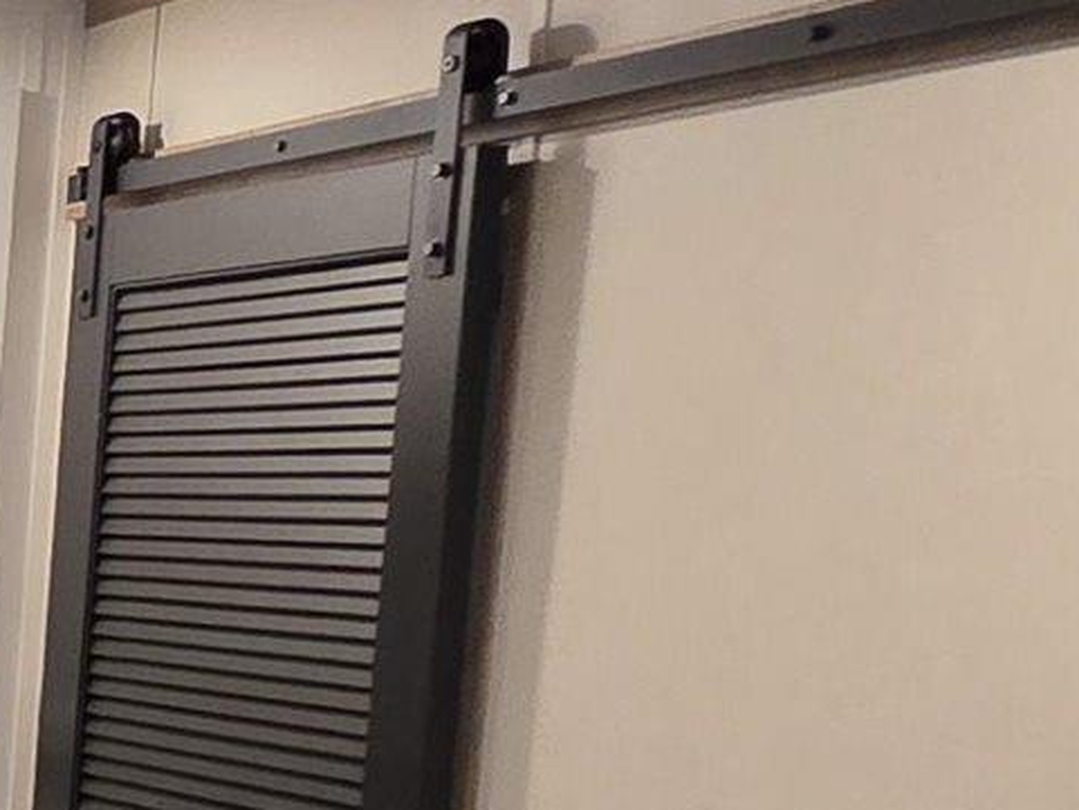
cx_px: -1575
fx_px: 2588
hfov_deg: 14.4
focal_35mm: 83
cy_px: 790
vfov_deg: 17.4
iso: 250
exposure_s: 1/60
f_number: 1.9
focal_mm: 2.2
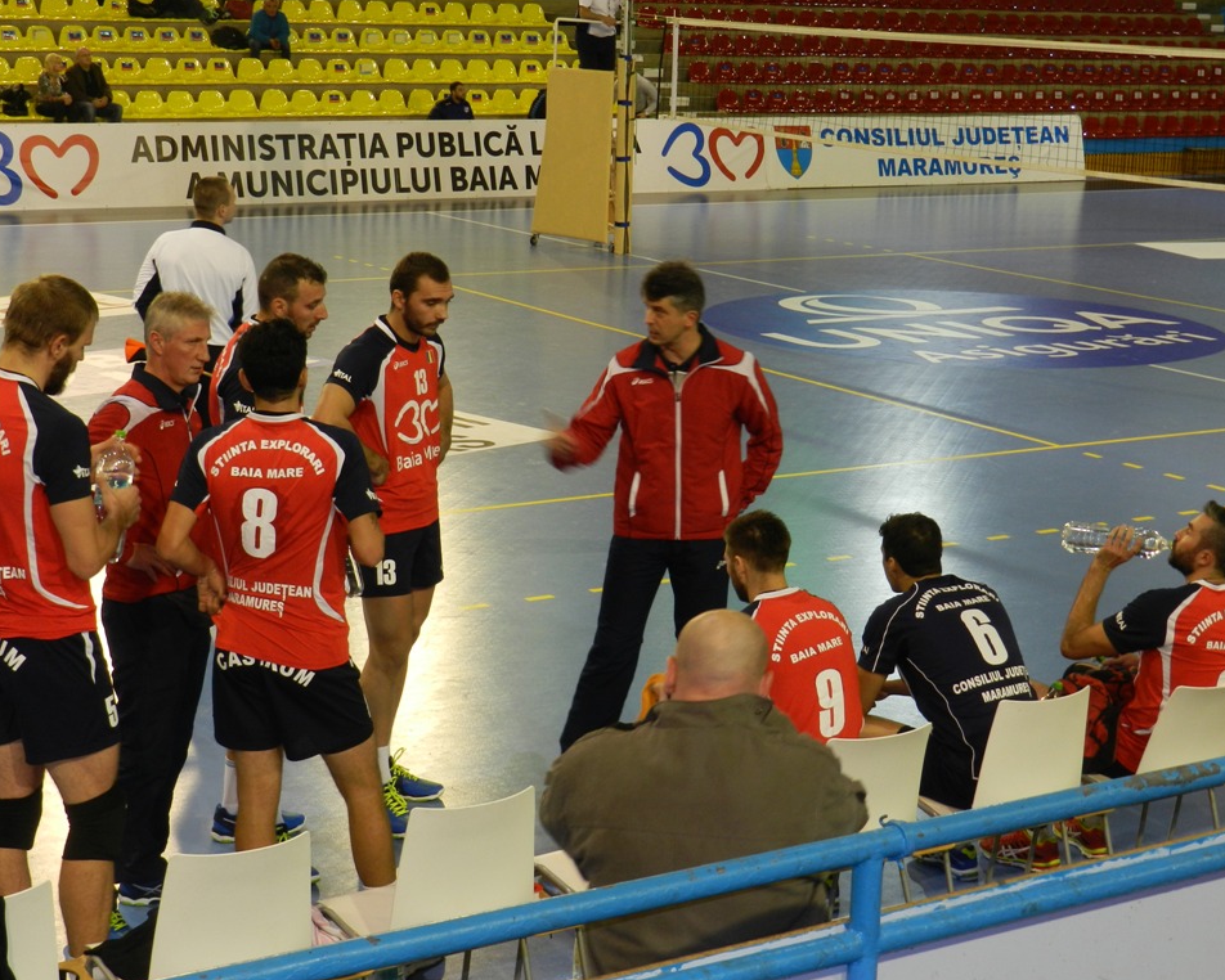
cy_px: 489
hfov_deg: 30.0
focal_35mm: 63
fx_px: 2285
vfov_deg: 24.2
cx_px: 616
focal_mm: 10.7
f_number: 4.6
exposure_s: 1/30
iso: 200
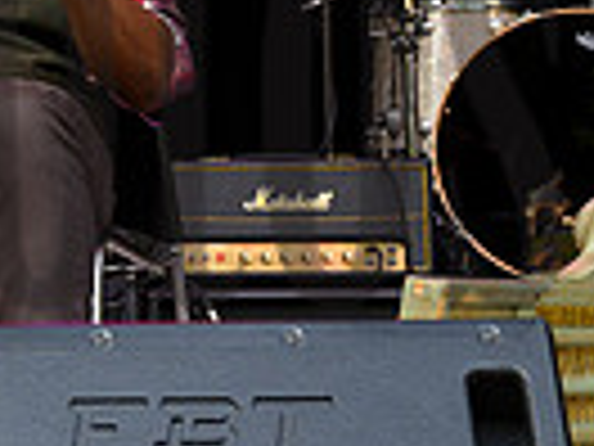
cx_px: -608
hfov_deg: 10.7
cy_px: 77
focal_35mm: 168
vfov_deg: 8.8
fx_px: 2883
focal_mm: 38
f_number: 7.1
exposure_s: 1/125
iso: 640
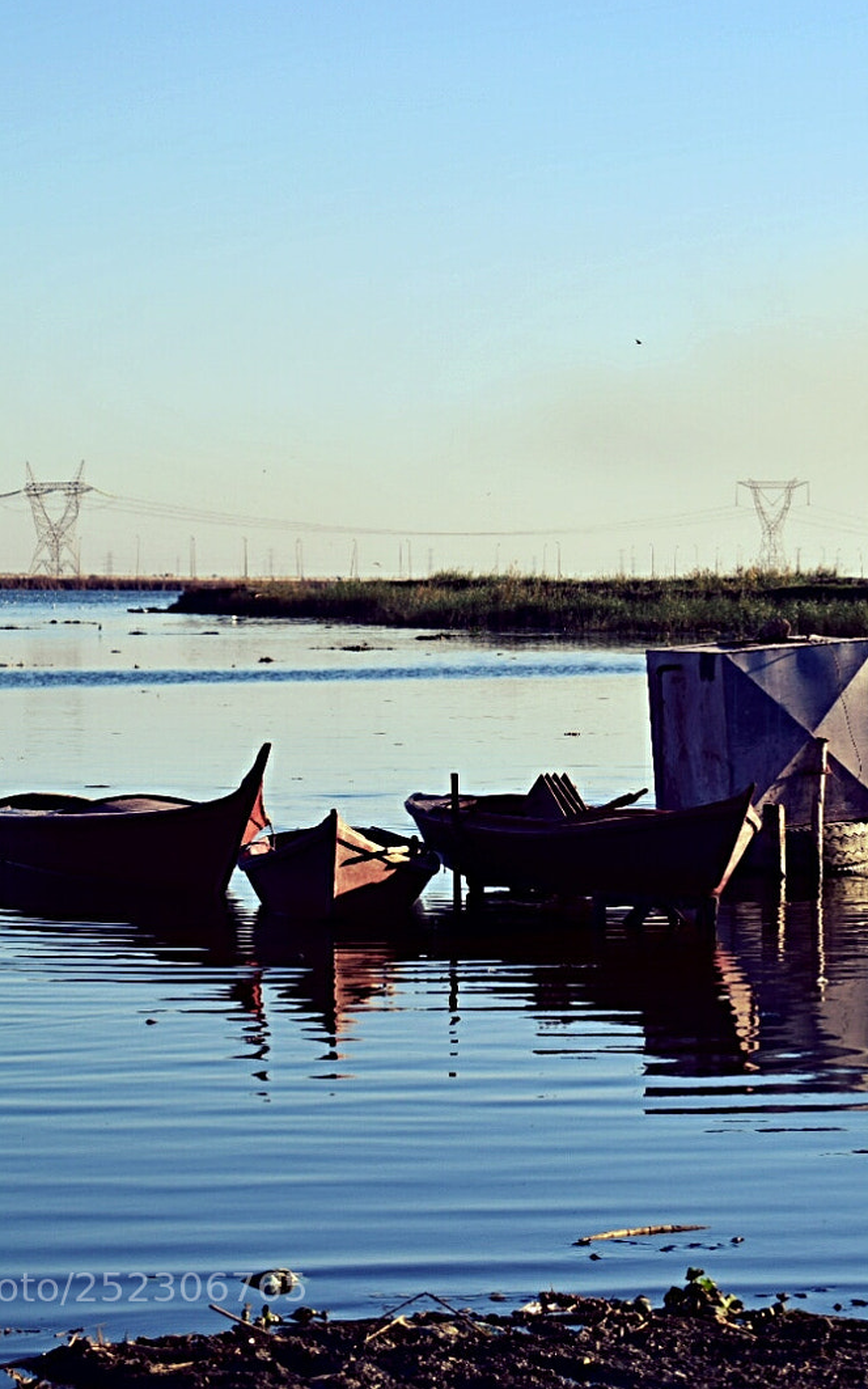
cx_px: 669
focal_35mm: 127
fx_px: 4799
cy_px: 692
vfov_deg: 16.5
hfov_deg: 10.3
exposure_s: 1/400
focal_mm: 55
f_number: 7.1
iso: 100
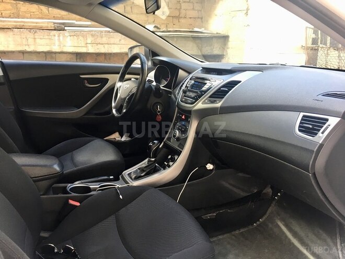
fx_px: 289
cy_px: 130
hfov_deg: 61.7
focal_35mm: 29
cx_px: 172
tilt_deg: -14.2
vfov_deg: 48.2
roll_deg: -0.5
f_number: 2.2
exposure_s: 1/33
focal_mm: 4.15
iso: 40
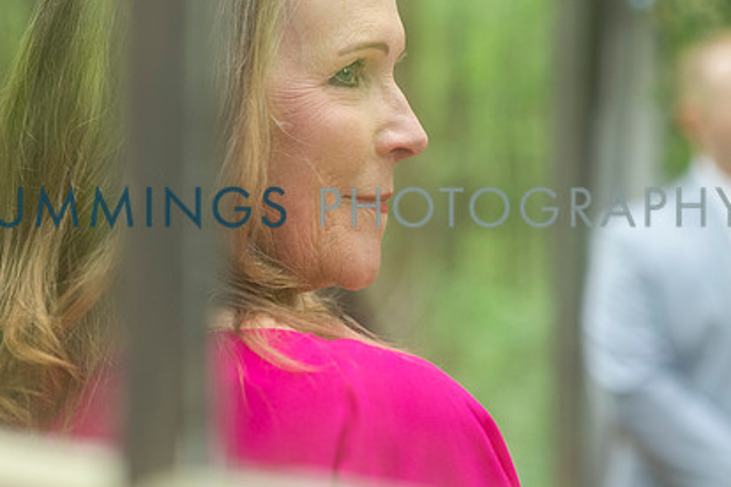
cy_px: 204
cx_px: 258
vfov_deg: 11.1
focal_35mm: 124
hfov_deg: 16.5
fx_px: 2518
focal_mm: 85
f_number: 3.2
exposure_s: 1/160
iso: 500
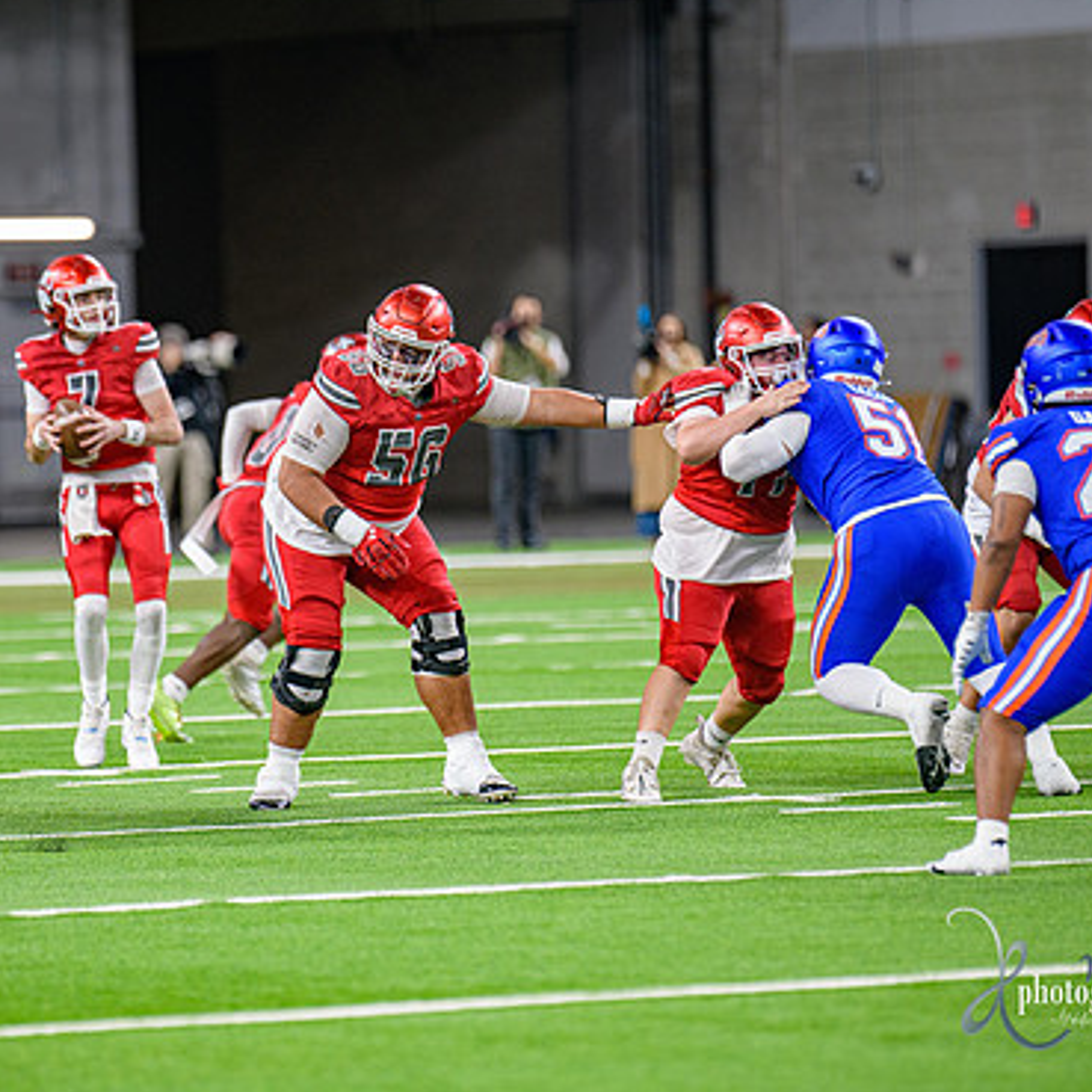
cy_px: 552
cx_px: 405
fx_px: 11921
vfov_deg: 5.2
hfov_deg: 5.2
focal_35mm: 334
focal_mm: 250
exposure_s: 1/400
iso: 1000
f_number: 2.8
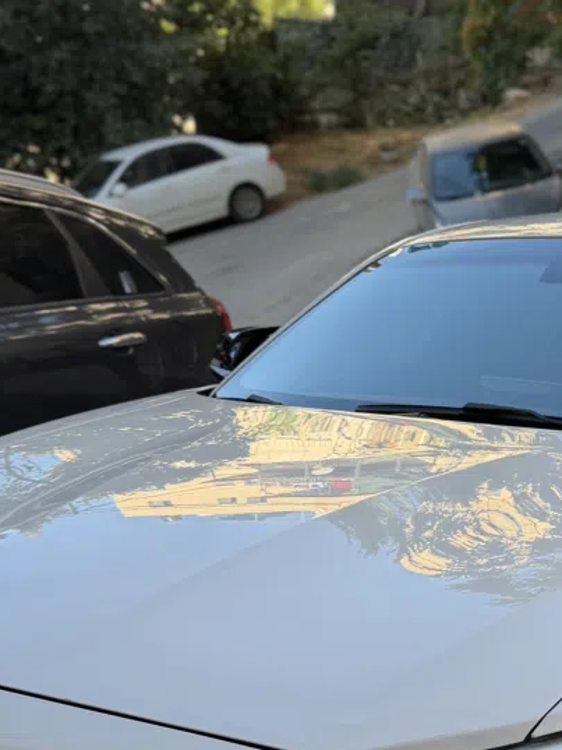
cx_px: 568
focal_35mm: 61
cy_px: 501
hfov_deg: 23.0
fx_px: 1320
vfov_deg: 31.4
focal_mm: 6.76
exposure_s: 1/728
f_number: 1.78
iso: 100
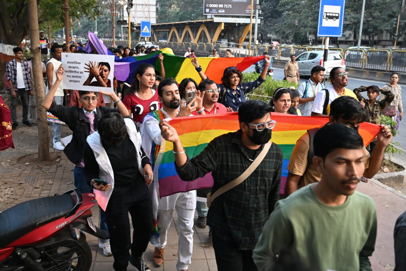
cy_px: 136
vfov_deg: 37.9
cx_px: 203
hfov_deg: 54.4
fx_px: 395
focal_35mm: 35
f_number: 4
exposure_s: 1/160
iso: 400
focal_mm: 35
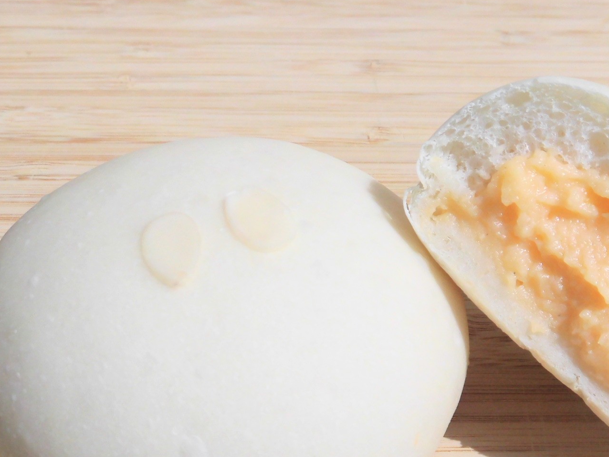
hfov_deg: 28.0
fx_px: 1214
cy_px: 329
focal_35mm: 69
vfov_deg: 21.2
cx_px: 411
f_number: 9.7
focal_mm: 7.72
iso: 100
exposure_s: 1/500
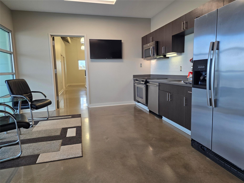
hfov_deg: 73.9
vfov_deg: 58.9
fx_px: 162
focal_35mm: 23
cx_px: 122
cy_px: 92
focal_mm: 6.3
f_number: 1.7
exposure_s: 1/120
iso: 160
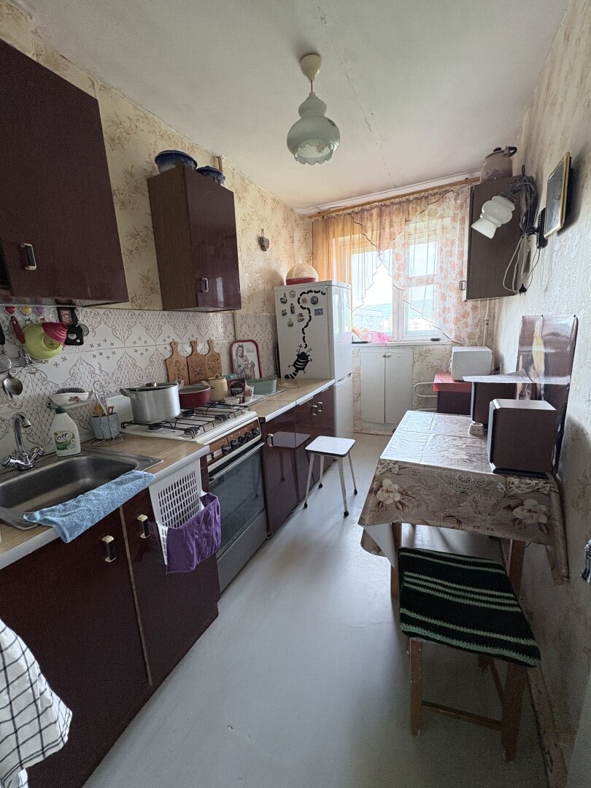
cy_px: 394
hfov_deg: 85.7
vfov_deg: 102.1
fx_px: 319
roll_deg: +2.7
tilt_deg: -12.3
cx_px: 296
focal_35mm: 14
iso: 250
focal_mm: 2.22
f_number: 2.2
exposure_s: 1/77
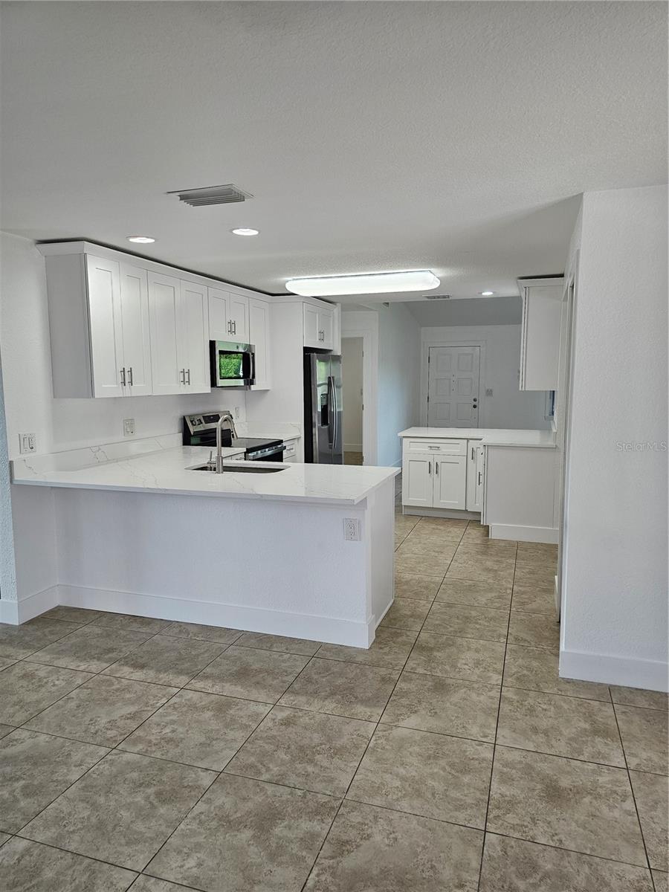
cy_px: 446
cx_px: 334
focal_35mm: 23
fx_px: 593
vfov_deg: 73.9
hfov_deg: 58.9
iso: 125
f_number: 1.7
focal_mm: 6.3
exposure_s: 1/120
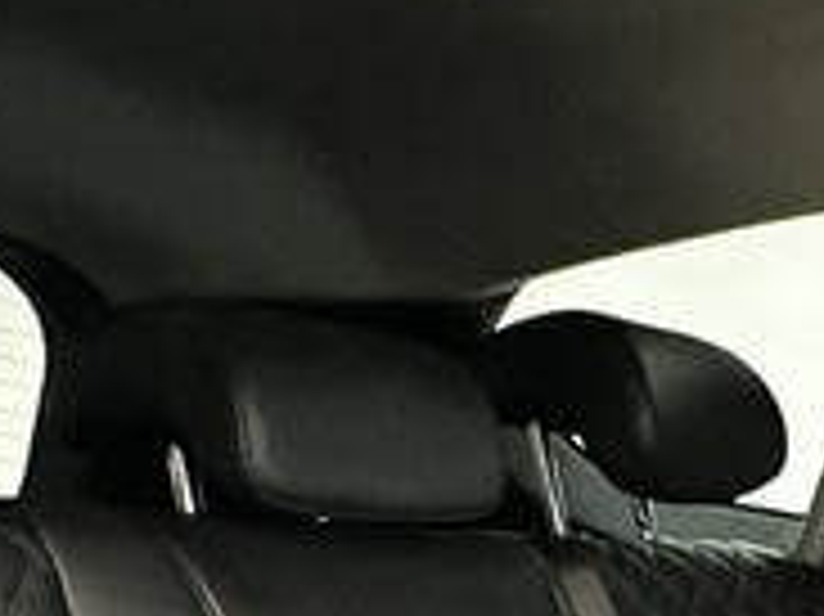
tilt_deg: -19.5
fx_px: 1641
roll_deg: -0.7
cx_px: 774
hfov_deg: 27.0
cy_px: 1167
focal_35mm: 69
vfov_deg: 16.9
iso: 3200
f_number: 2.2
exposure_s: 1/17
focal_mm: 2.22
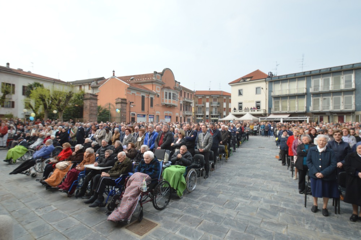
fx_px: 165
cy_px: 120
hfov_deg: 95.0
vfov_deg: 72.0
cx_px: 180
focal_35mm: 16
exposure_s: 1/60
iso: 200
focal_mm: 11
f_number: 16
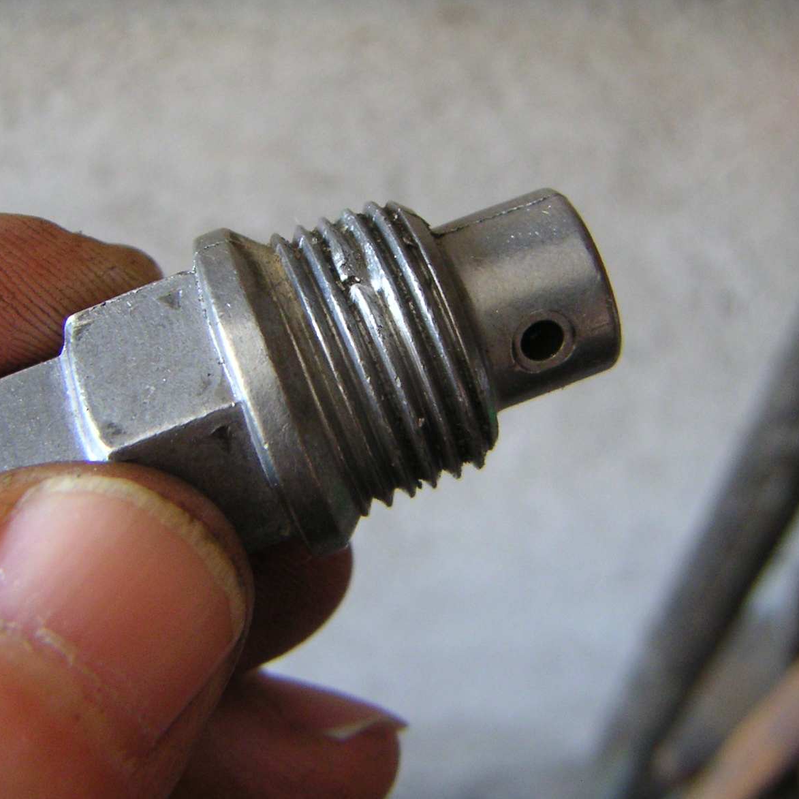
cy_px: 396
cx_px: 356
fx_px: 1227
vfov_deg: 36.1
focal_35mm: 47
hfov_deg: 36.0
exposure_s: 1/45
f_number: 2.9
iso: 160
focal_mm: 5.1
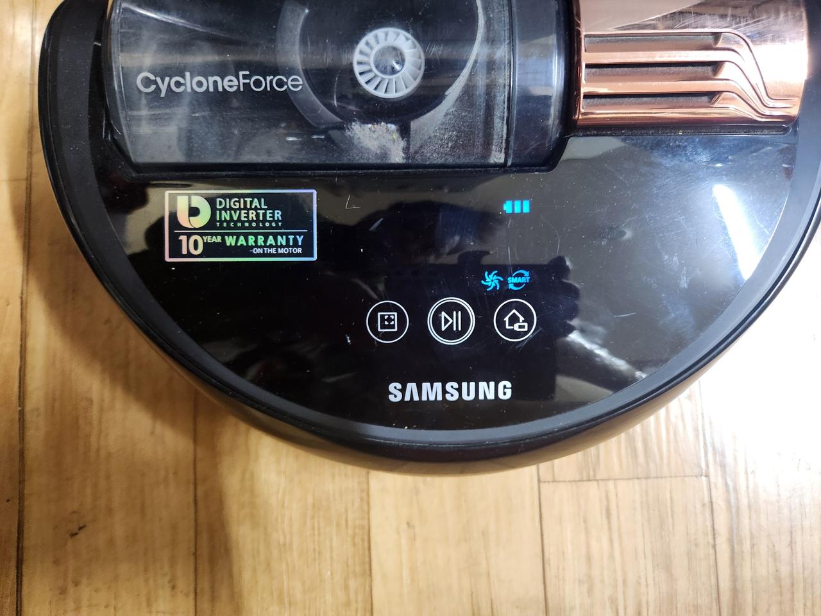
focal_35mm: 23
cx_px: 410
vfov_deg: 58.9
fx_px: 545
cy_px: 308
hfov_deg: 73.9
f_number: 1.8
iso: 640
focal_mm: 5.4
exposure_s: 1/24
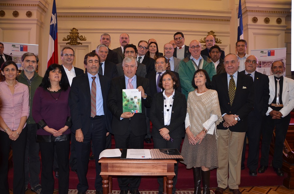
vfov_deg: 47.7
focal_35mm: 27
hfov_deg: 67.5
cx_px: 147
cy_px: 97
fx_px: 220
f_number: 3.5
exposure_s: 1/60
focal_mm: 18
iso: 800
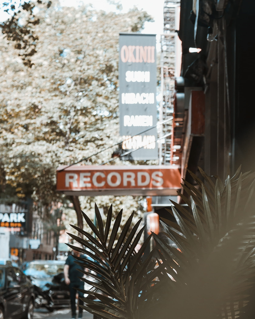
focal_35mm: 84
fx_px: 792
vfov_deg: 22.7
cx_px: 236
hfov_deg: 18.0
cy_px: 182
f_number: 2.5
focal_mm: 20
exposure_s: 1/125
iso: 200
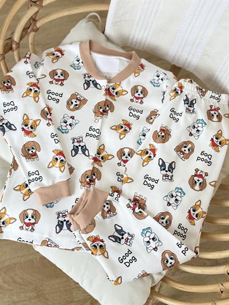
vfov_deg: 39.6
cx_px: 114
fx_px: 423
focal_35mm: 48
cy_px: 152
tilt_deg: -68.5
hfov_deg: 30.3
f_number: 1.78
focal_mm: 6.76
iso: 100
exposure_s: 1/60
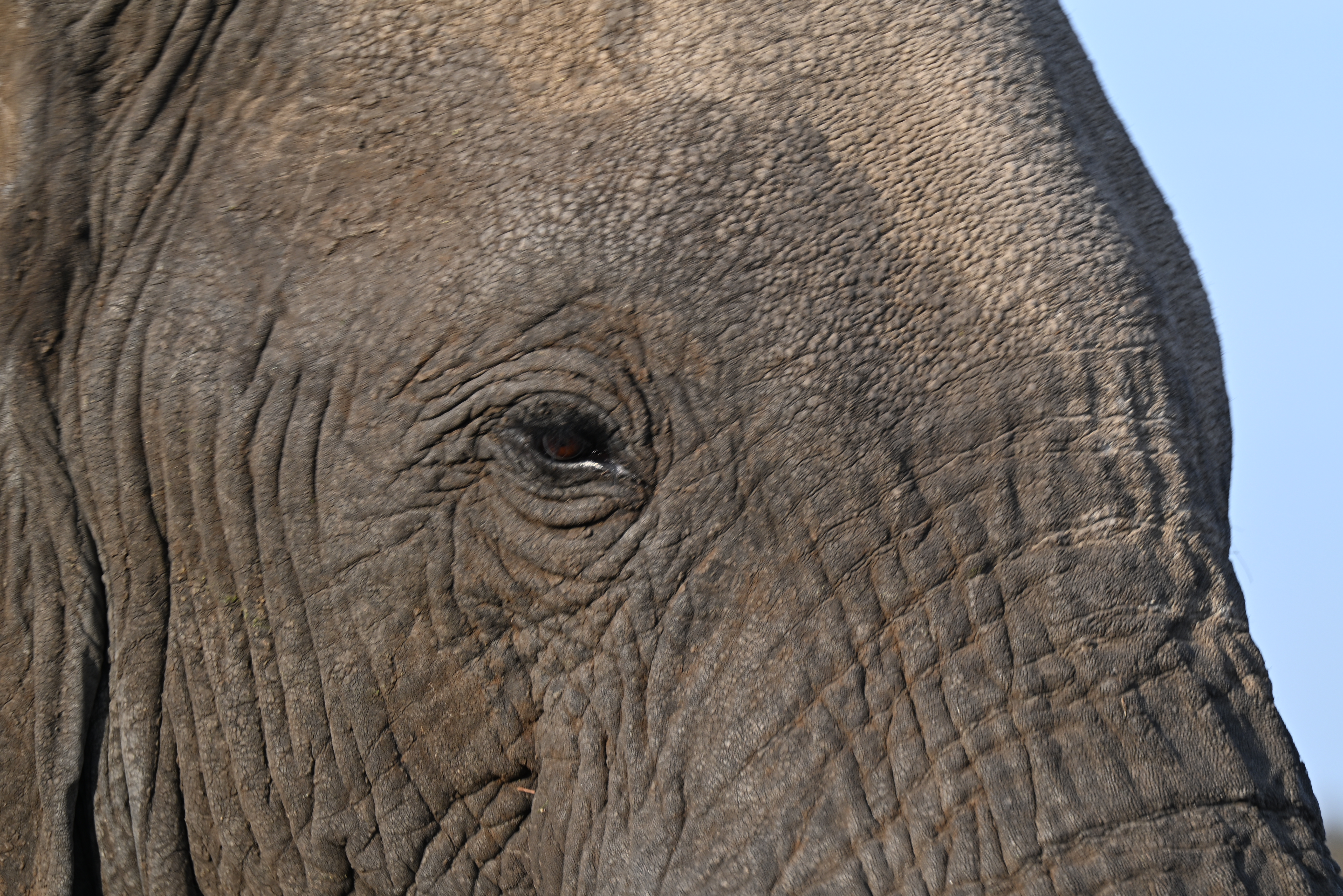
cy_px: 448
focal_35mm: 232
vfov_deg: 5.9
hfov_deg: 8.9
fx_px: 8673
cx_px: 672
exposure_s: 1/80
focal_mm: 155
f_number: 7.6
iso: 100
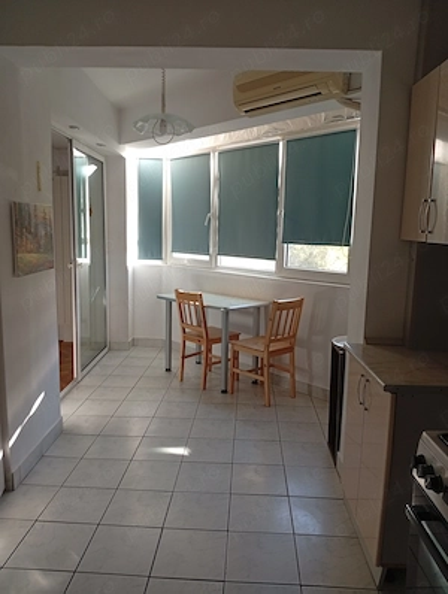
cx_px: 224
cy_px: 297
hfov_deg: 51.5
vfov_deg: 65.2
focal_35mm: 27
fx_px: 464
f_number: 1.8
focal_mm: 3.98
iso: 160
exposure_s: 1/50
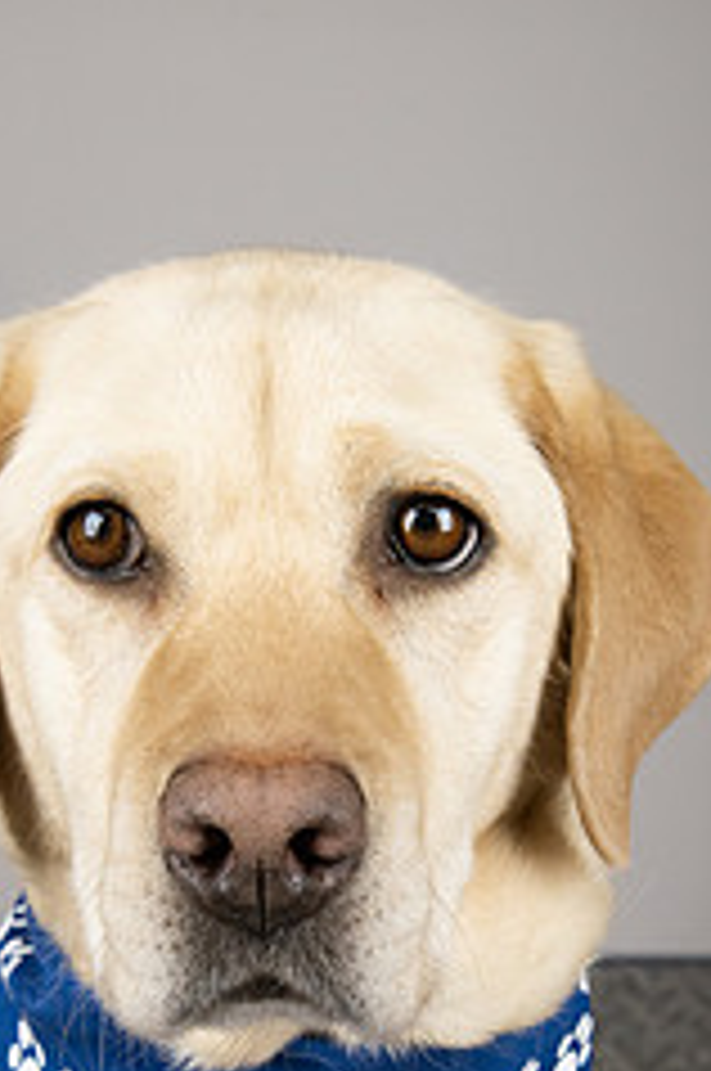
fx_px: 2139
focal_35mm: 72
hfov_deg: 18.9
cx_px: 310
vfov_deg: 27.3
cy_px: 922
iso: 2000
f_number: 8
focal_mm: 38
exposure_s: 1/250
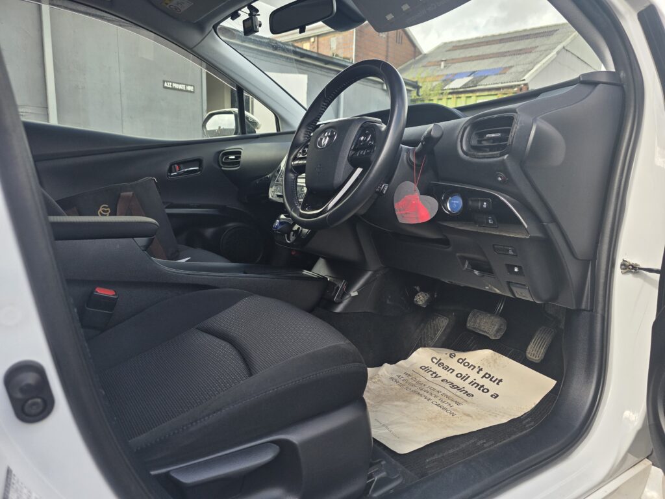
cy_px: 250
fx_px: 442
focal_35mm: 23
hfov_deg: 73.9
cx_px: 332
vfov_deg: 58.9
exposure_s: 1/359
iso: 32
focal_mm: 6.3
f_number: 1.7
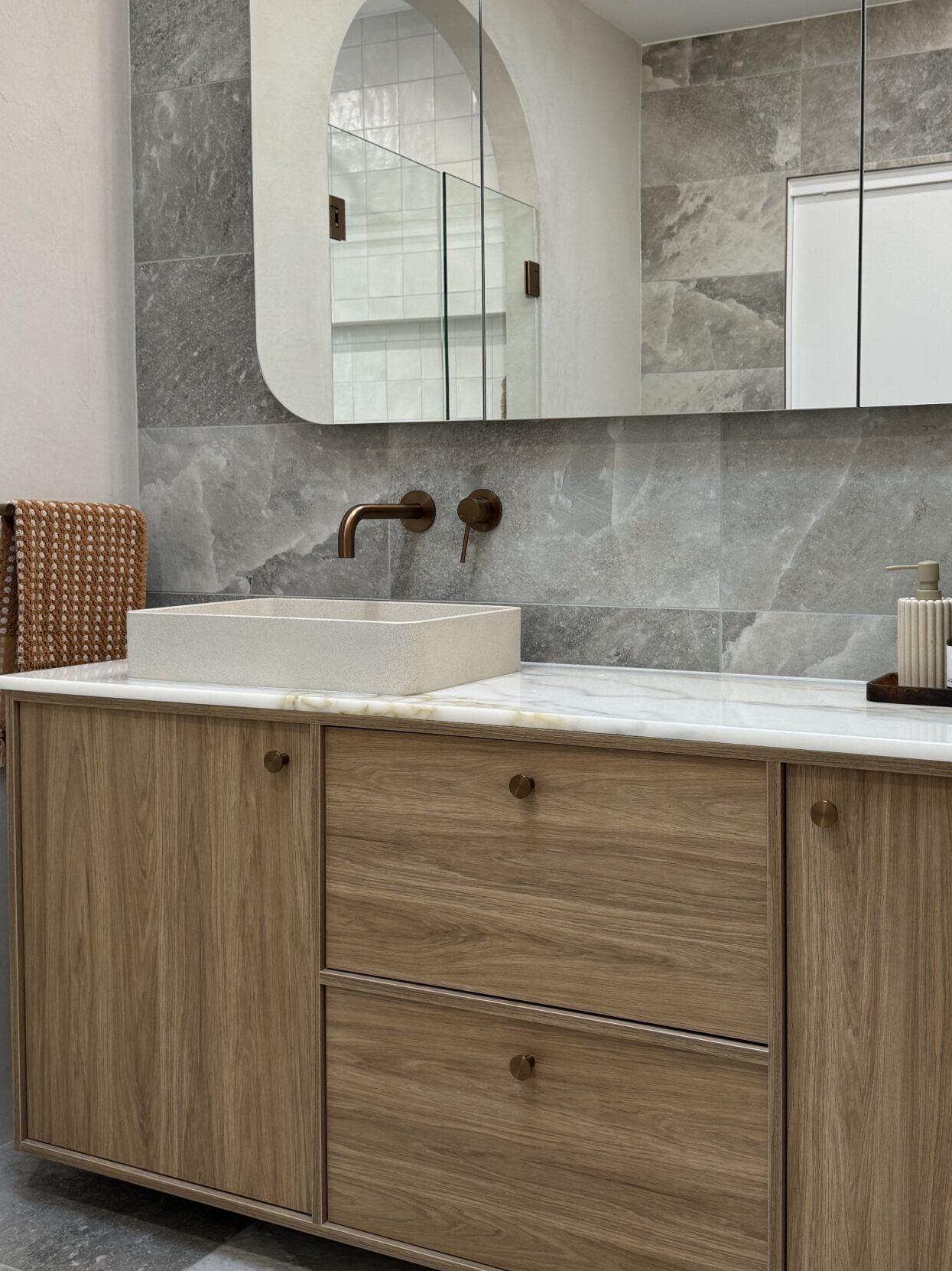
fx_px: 1357
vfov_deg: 50.0
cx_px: 612
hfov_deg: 38.3
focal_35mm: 37
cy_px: 561
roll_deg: -0.4
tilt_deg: -2.2
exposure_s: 1/100
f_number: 1.78
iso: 125
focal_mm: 6.86
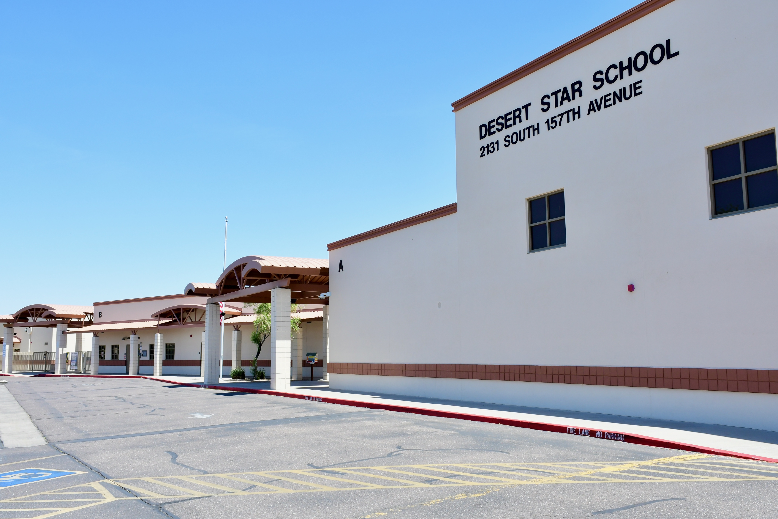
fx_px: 713
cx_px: 389
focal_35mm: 33
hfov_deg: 57.2
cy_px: 260
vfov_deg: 40.0
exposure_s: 1/400
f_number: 10
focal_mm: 22
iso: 400
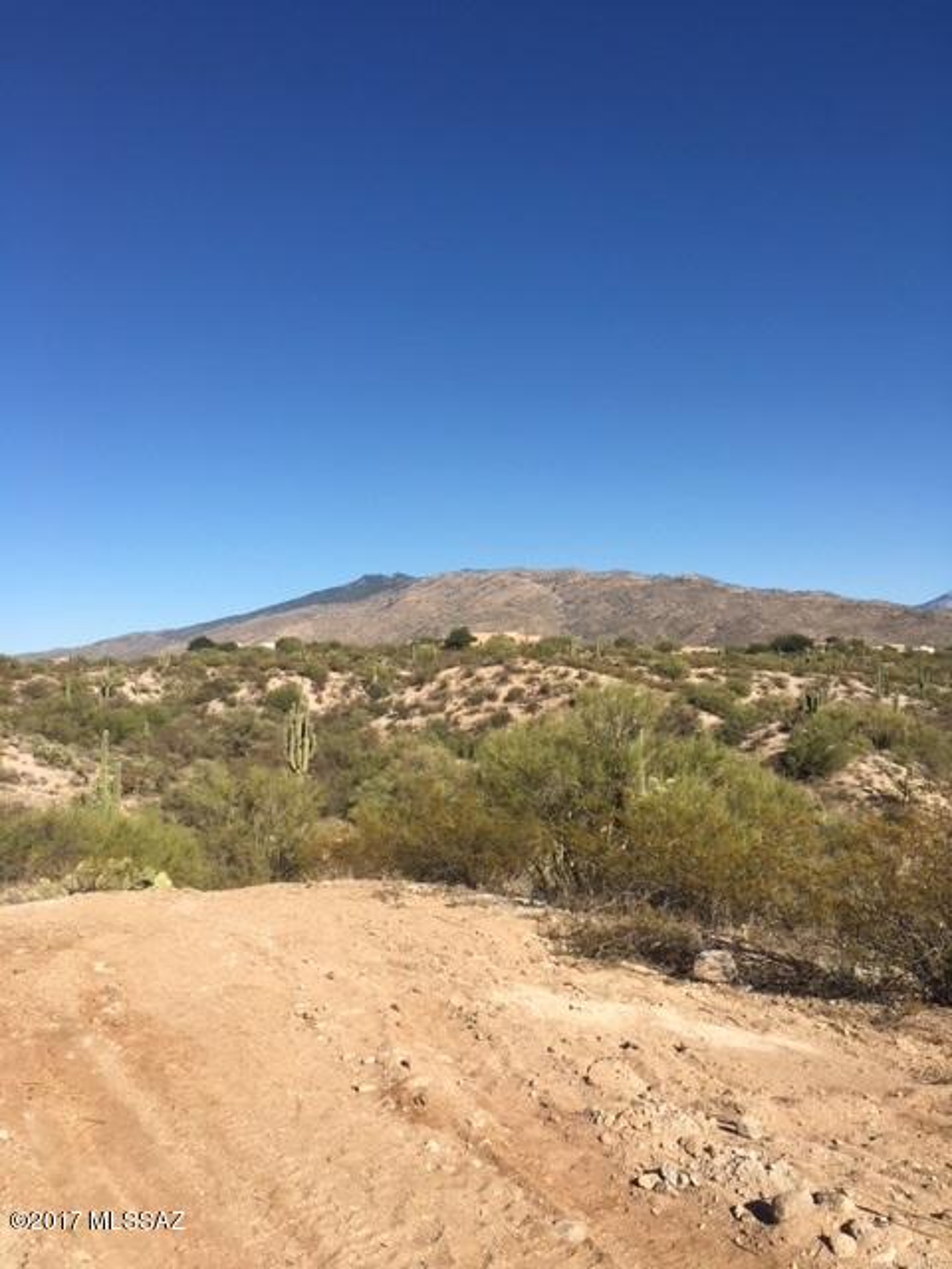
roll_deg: +1.4
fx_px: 1063
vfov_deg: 61.7
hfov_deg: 48.2
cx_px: 476
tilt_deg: +3.7
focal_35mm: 29
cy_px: 634
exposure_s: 1/1923
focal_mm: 4.15
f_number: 2.2
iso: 25
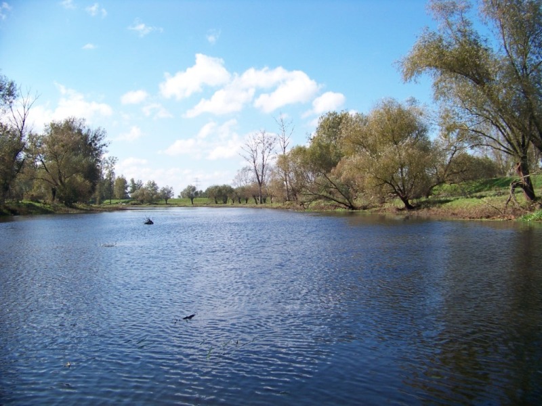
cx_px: 271
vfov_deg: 39.7
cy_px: 203
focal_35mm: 36
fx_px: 564
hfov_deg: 51.4
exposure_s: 1/800
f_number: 2.8
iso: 64
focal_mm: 5.85
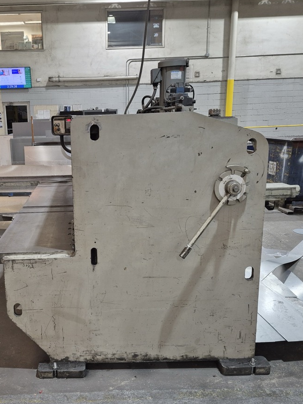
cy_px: 220
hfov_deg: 40.7
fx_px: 397
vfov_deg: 53.9
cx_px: 80
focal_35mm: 34
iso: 250
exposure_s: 1/120
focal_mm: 5.4
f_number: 1.8
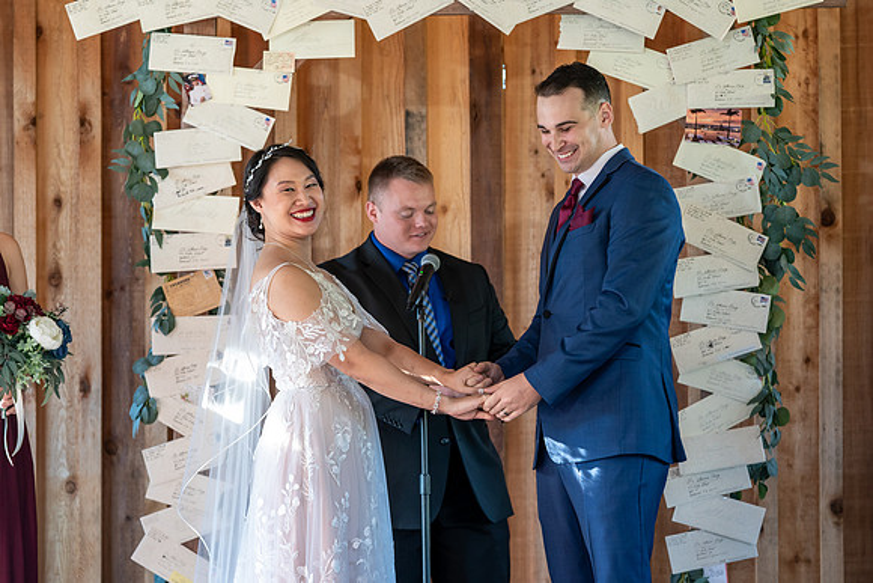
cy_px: 292
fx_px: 2826
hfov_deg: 17.6
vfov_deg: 11.8
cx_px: 436
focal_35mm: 116
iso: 2000
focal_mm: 114
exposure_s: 1/200
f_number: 4
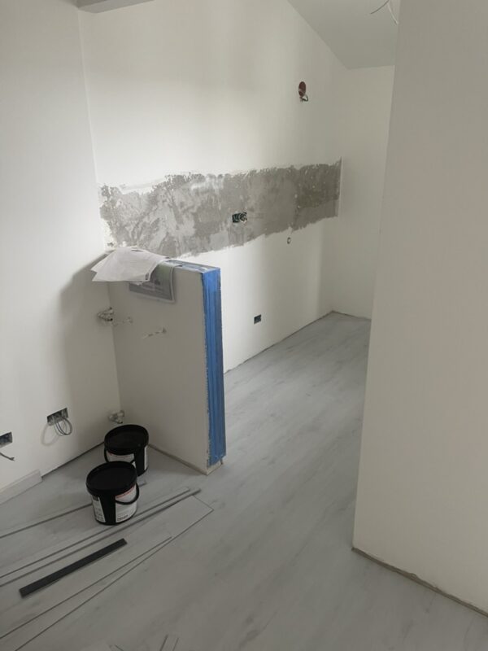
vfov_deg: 69.4
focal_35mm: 25
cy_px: 326
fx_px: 470
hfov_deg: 54.9
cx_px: 244
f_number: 1.6
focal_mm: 5.1
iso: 125
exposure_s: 1/84
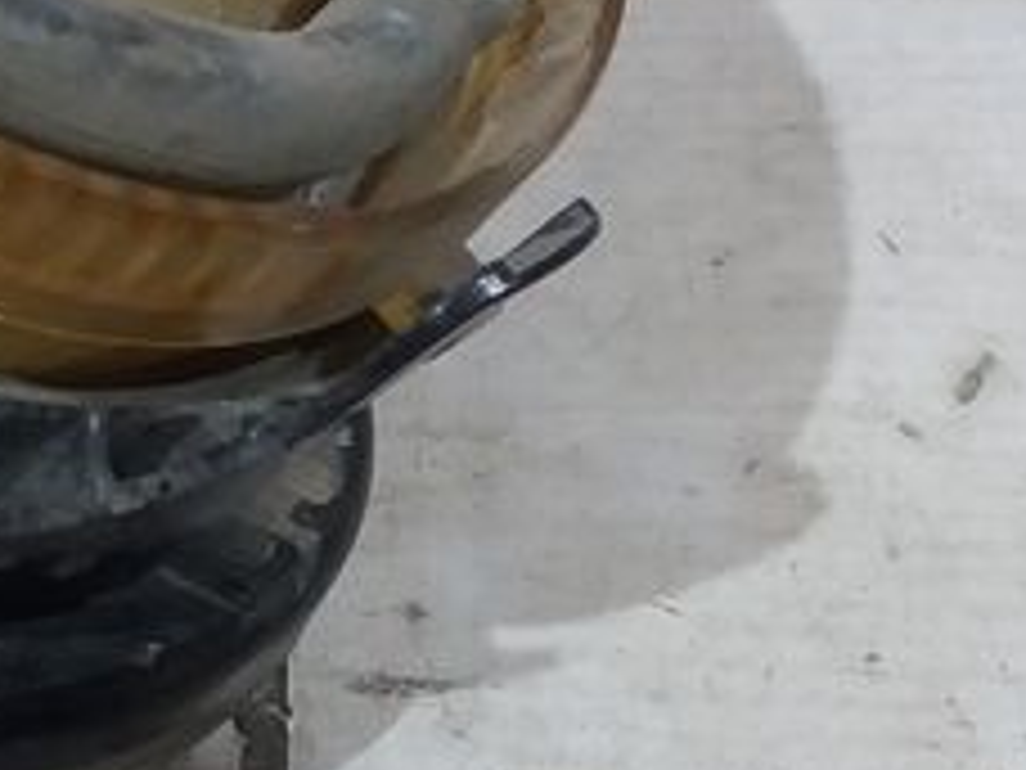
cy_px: 360
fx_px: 3646
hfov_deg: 15.7
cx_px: -14
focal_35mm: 123
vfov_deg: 12.0
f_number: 1.9
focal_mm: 3.7
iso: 160
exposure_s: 1/25
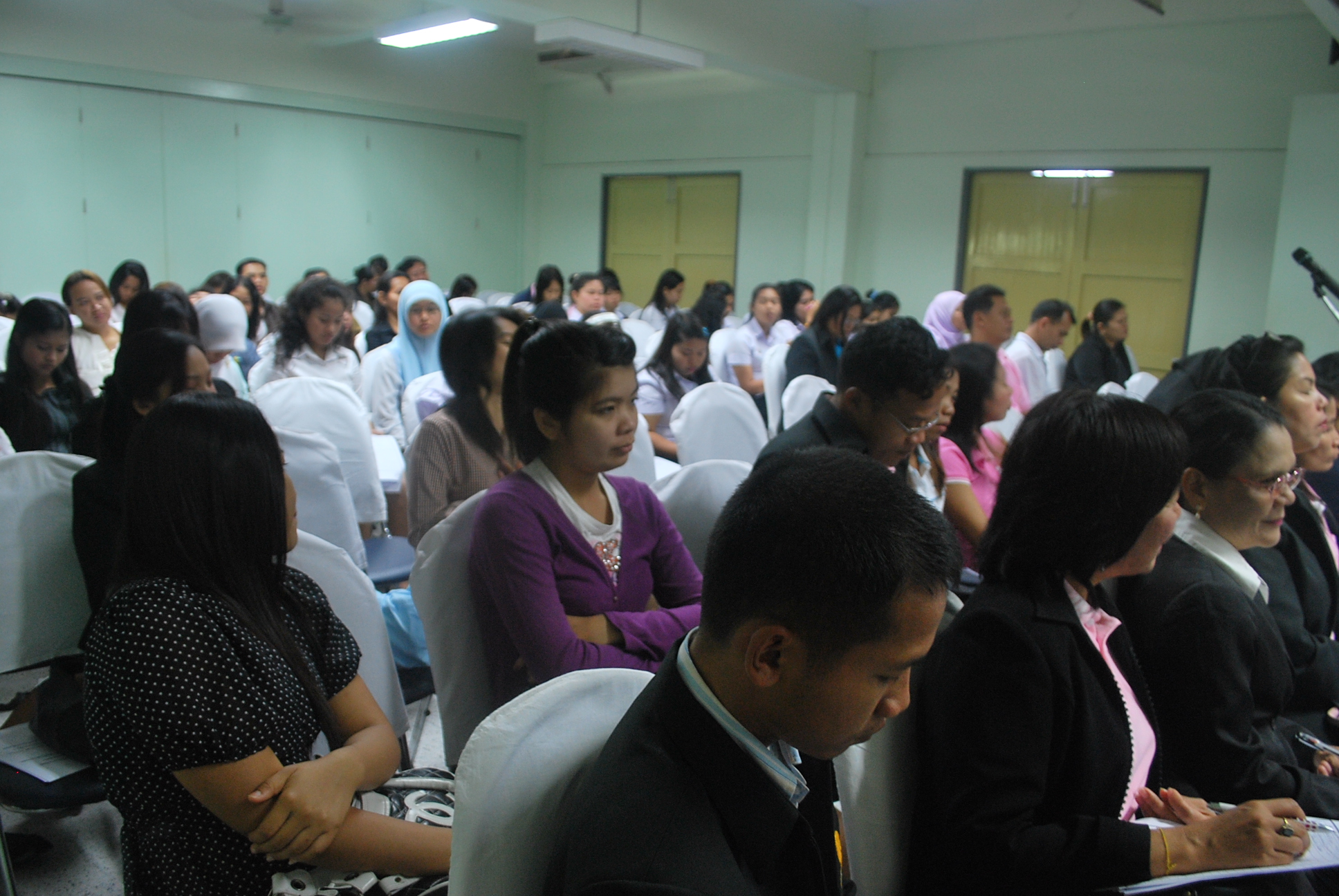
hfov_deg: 67.3
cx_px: 670
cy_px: 448
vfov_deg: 48.0
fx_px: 1005
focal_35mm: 27
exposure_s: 1/13
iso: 400
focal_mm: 18
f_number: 4.5
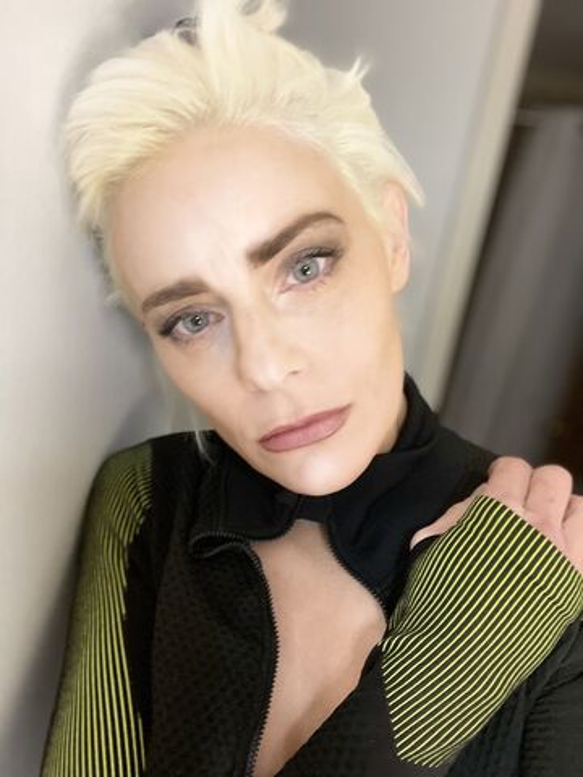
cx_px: 292
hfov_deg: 46.8
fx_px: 674
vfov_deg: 60.0
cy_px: 388
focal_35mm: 30
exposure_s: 1/60
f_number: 2.2
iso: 250
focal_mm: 2.71
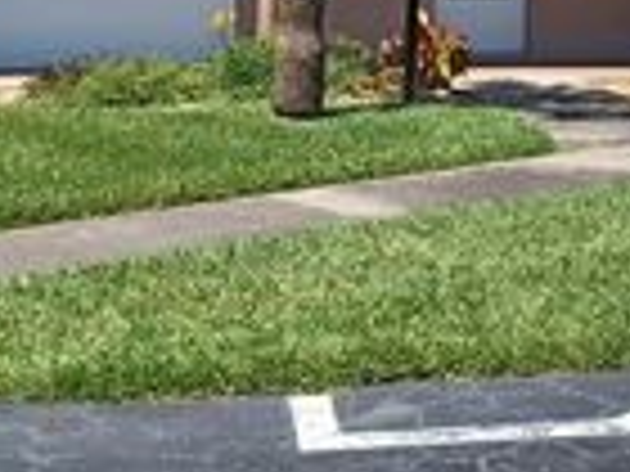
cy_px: -232
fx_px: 1620
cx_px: 490
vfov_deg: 15.4
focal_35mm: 89
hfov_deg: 21.8
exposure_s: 1/463
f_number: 1.8
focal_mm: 4.6
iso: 32
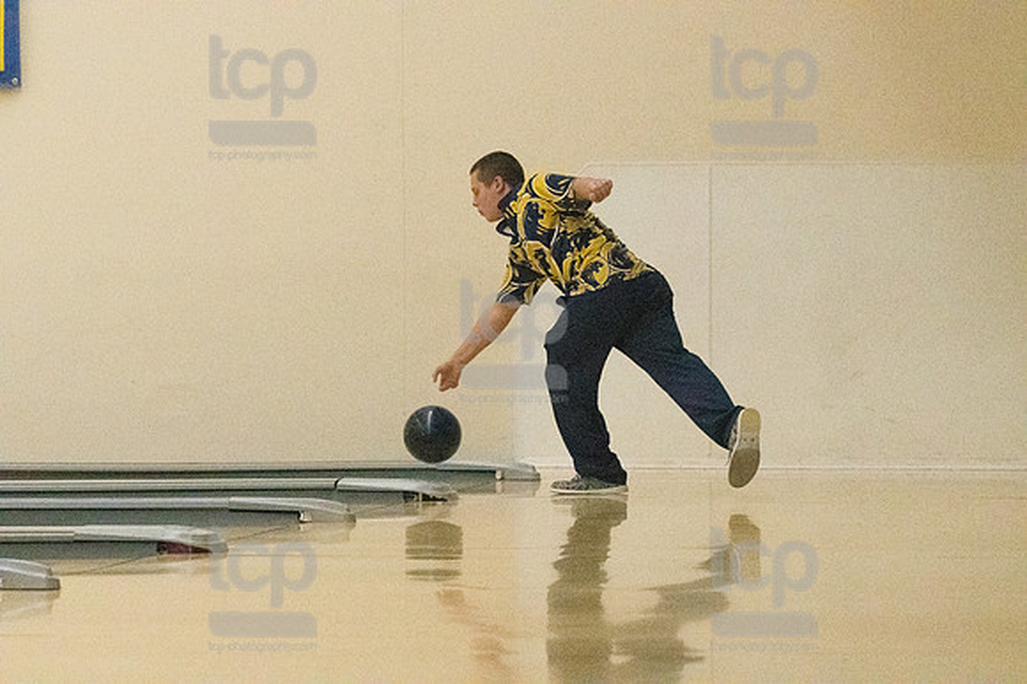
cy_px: 342
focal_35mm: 165
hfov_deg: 12.5
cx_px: 514
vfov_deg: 8.3
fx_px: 4704
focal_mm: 110
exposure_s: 1/1250
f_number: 4.5
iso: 10000
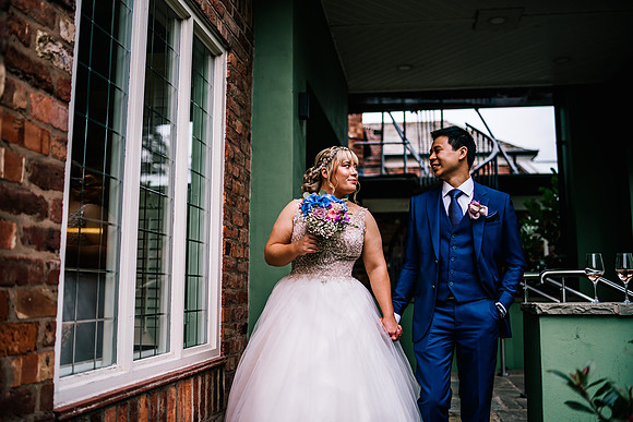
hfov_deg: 54.4
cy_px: 211
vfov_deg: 37.9
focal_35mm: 35
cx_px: 316
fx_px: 616
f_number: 1.4
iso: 160
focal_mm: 35
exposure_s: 1/250
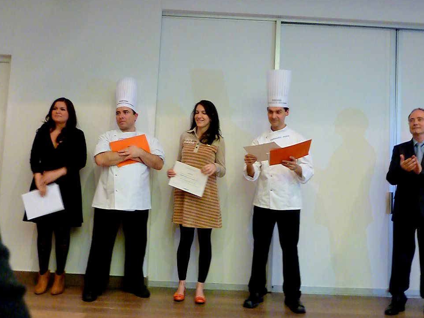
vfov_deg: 44.2
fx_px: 392
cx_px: 208
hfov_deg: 56.8
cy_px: 153
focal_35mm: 32
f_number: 3.4
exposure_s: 1/15
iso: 800
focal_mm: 5
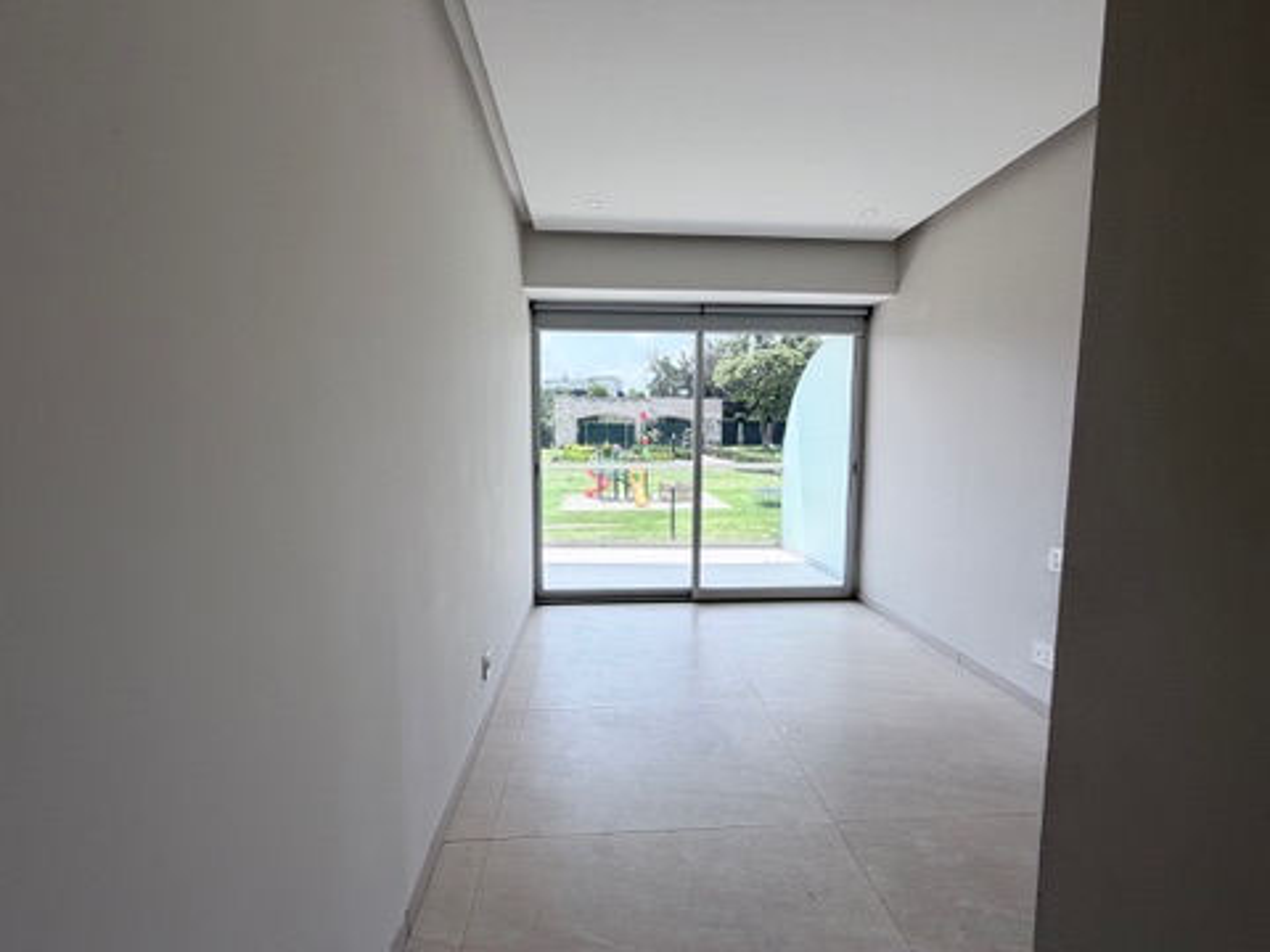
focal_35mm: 14
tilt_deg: -4.0
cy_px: 476
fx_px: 514
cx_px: 635
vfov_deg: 85.7
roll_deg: +0.6
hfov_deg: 102.1
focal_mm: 2.22
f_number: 2.2
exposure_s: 1/502
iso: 40
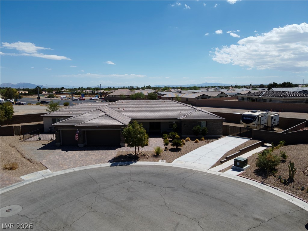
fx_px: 214
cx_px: 154
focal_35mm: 24
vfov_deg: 56.8
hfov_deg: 71.6
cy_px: 116
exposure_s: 1/1000
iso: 100
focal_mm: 4.5
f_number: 2.8
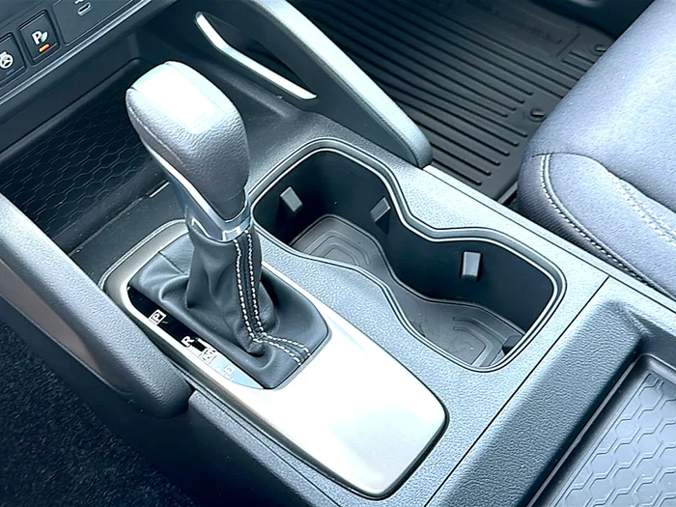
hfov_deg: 51.4
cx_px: 338
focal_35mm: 36
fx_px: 703
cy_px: 254
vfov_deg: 39.7
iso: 80
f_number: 1.78
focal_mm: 6.86
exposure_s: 1/43
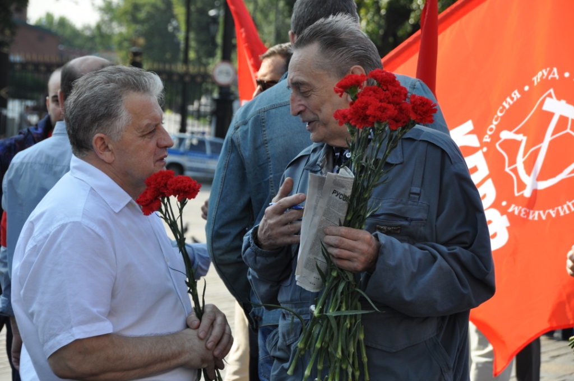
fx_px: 2150
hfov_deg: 15.2
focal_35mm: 135
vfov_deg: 10.1
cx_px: 287
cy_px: 190
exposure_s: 1/200
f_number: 7.1
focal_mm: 90
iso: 200
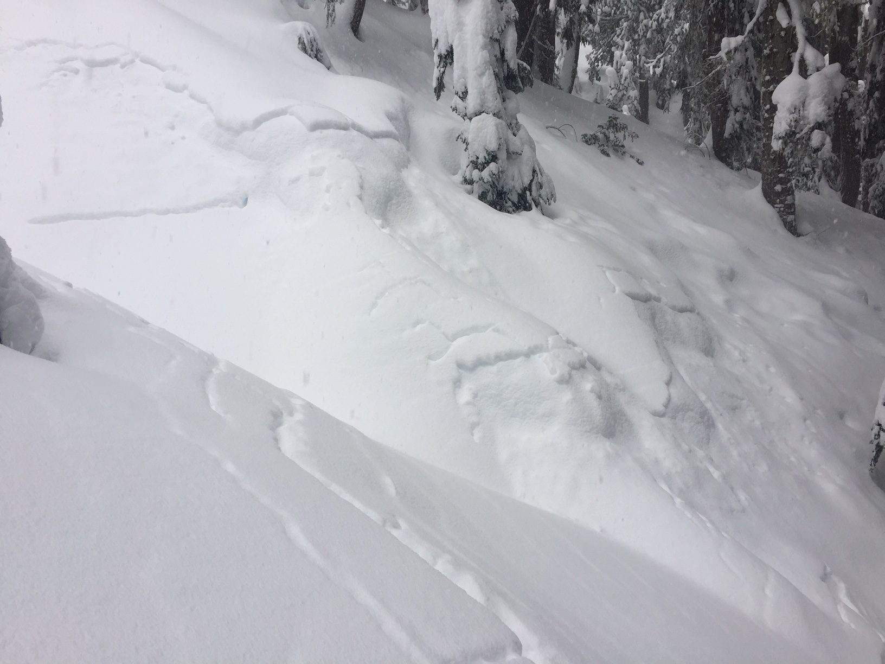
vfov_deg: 48.2
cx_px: 442
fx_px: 741
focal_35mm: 29
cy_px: 332
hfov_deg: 61.7
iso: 32
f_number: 2.2
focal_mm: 4.15
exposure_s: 1/124
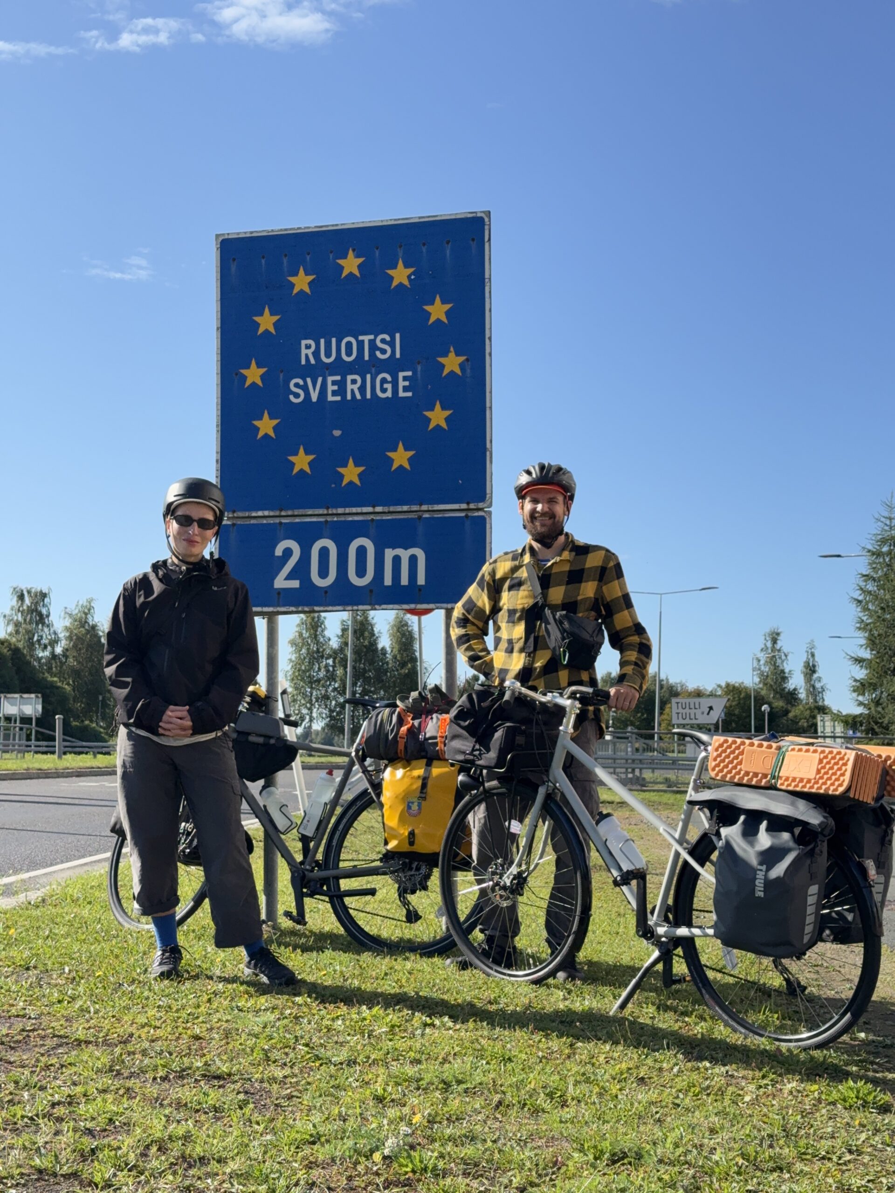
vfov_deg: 39.7
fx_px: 1655
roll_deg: -1.6
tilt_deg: +5.4
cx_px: 448
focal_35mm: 48
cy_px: 596
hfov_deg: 30.3
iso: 80
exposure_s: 1/4329
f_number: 1.78
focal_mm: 6.76
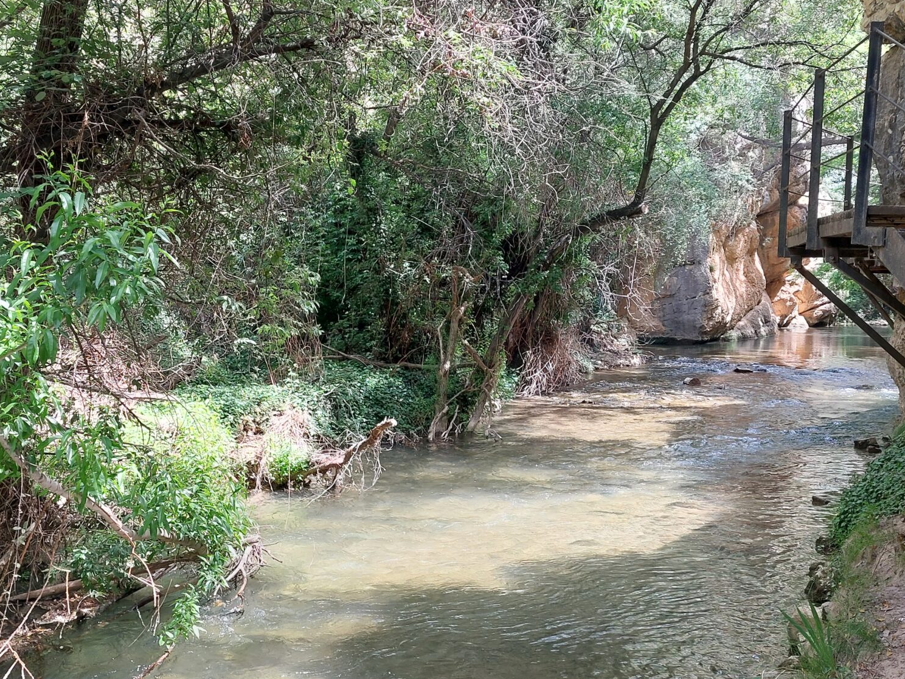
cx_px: 409
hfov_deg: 43.8
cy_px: 356
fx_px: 1124
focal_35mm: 43
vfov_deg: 33.6
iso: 40
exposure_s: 1/100
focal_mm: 5.23
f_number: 1.8
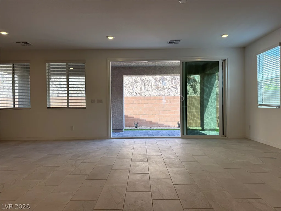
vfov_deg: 56.8
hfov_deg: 71.6
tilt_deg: -0.1
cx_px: 140
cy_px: 106
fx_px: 195
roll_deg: +0.3
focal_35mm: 24
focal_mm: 6.76
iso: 100
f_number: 1.78
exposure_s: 1/399
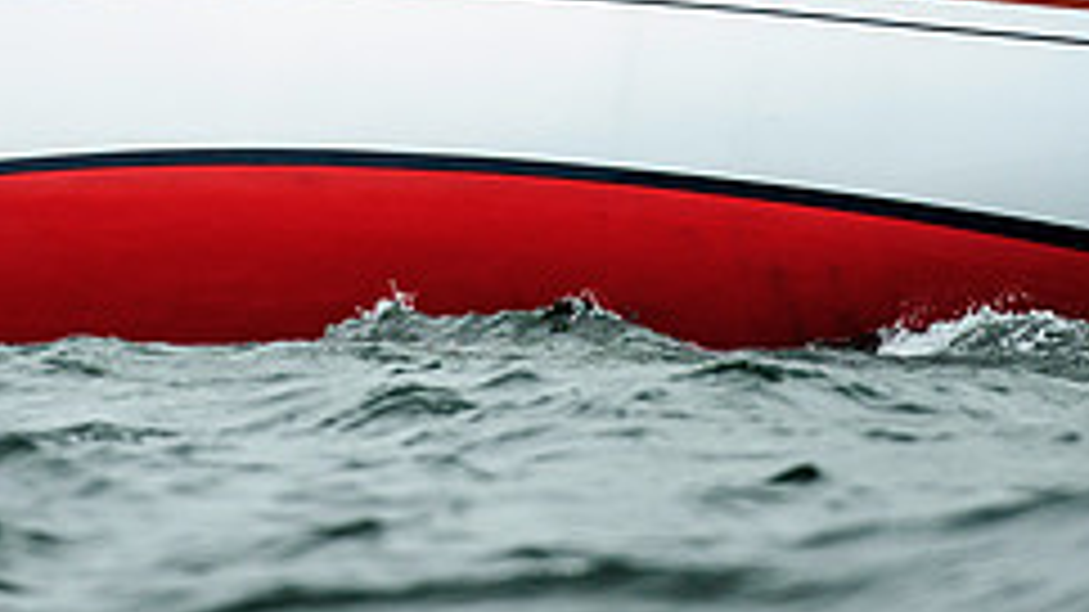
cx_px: 423
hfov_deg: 2.1
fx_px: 29418
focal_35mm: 1019
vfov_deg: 1.2
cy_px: -243
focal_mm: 380
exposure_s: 1/1250
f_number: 4
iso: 640
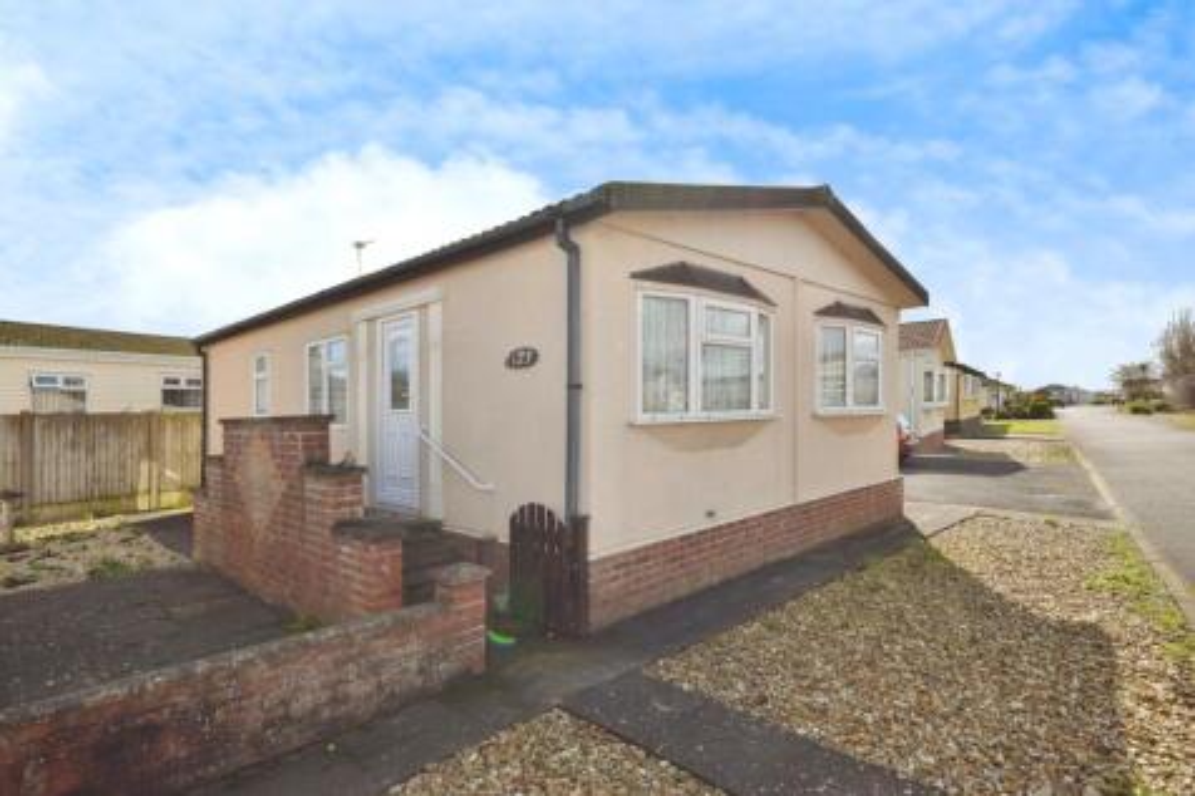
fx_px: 647
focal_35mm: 20
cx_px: 598
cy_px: 398
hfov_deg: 85.4
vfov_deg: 63.2
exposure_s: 1/200
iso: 100
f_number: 8
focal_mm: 13
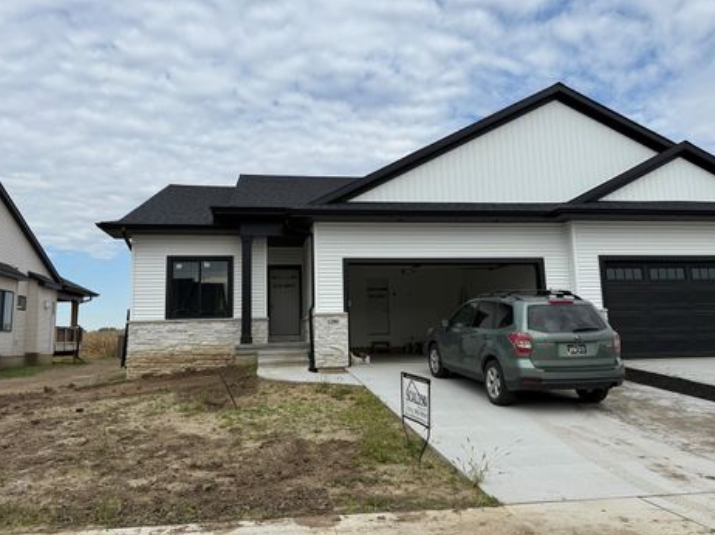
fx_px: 537
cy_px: 264
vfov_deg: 53.0
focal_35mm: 26
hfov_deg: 67.3
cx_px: 340
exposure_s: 1/4975
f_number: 1.78
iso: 80
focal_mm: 6.76
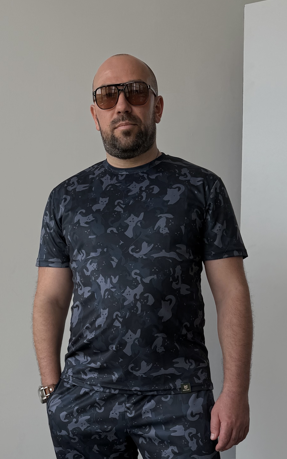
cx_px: 130
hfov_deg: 47.5
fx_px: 325
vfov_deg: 70.4
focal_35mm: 26
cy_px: 228
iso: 80
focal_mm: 6.76
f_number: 1.78
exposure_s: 1/967
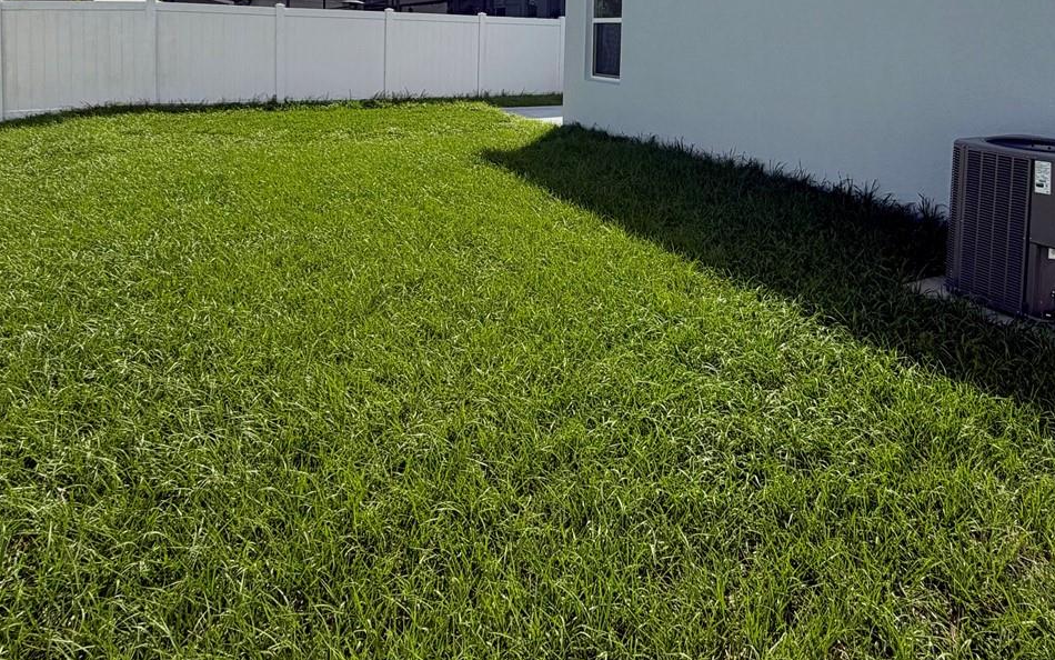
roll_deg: -1.5
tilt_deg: -2.3
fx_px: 719
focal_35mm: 25
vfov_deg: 45.0
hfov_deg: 70.8
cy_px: 71
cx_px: 685
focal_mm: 2.22
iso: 25
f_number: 2.2
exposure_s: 1/2092
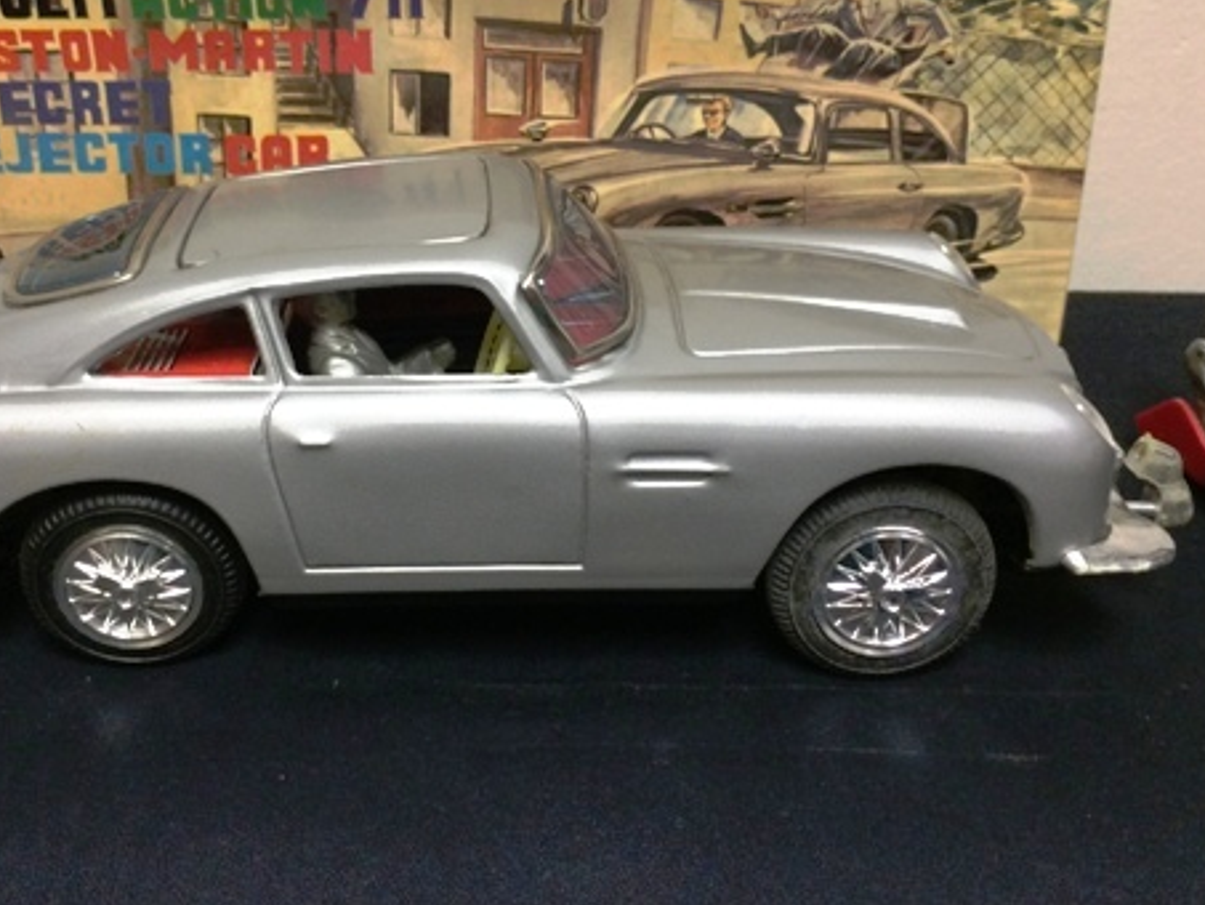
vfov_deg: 35.0
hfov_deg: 45.5
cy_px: 335
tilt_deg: -23.6
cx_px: 473
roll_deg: -0.3
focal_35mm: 41
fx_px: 1428
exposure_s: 1/33
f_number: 2.2
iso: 200
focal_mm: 4.15
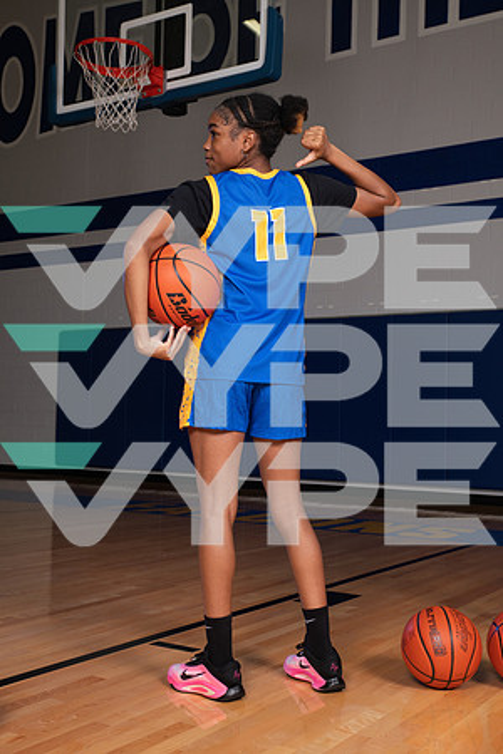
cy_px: 377
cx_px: 252
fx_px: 922
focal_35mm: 44
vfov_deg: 44.5
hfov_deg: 30.5
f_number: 7.1
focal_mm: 44
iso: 500
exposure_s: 1/320
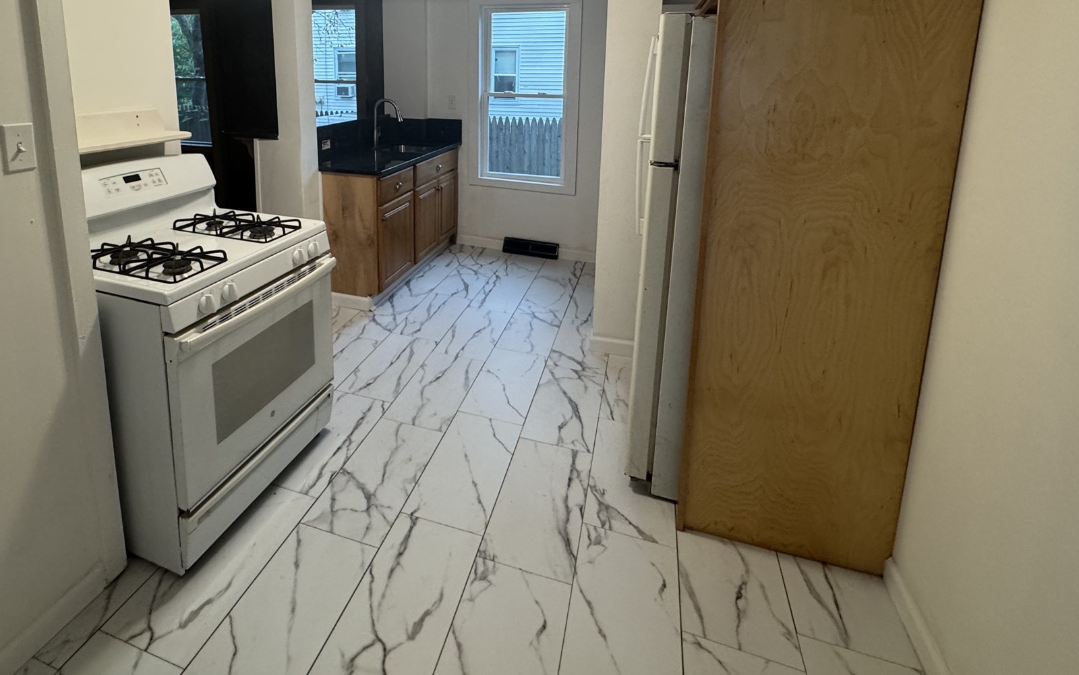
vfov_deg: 58.8
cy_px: 164
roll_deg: +0.0
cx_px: 456
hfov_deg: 87.3
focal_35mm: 19
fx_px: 559
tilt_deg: -10.4
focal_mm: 2.22
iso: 250
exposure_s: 1/60
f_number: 2.2
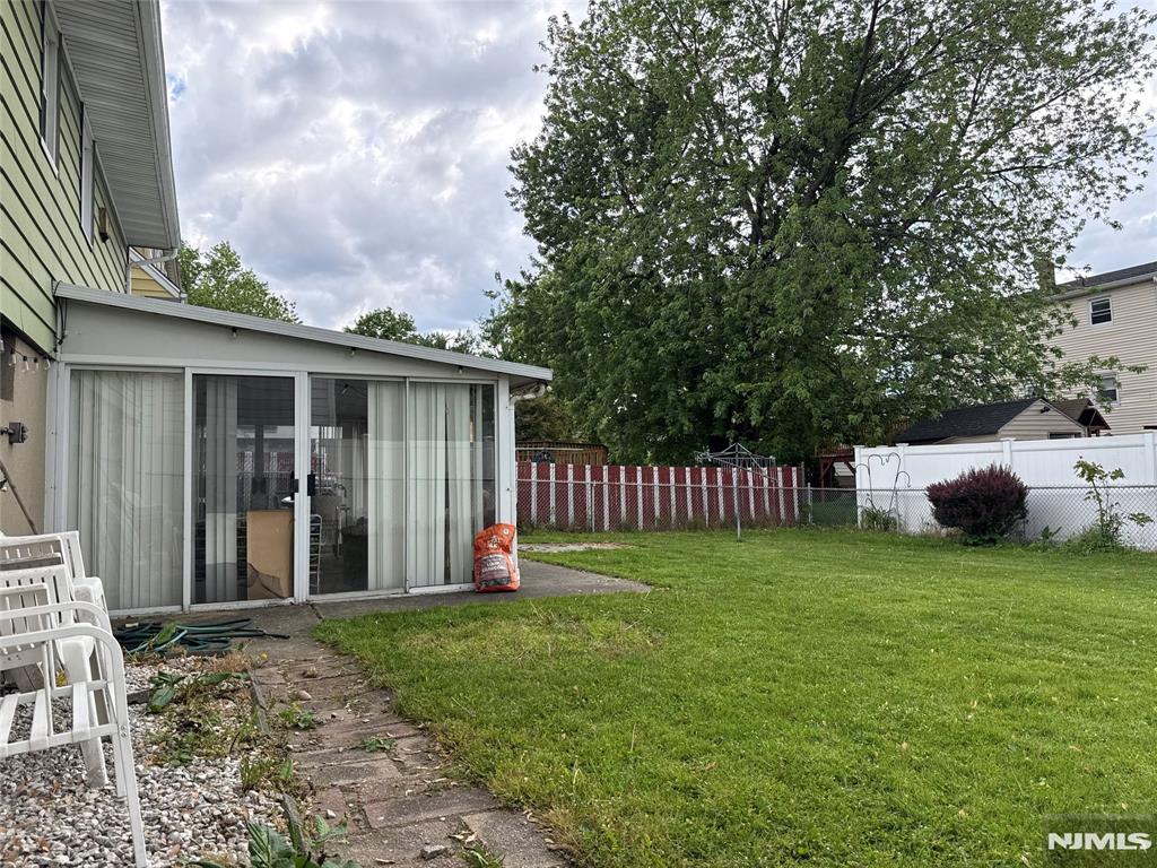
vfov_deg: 56.8
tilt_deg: +5.1
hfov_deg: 71.6
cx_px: 578
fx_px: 802
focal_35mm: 24
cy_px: 434
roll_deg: +1.4
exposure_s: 1/1211
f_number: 1.78
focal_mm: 6.76
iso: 100
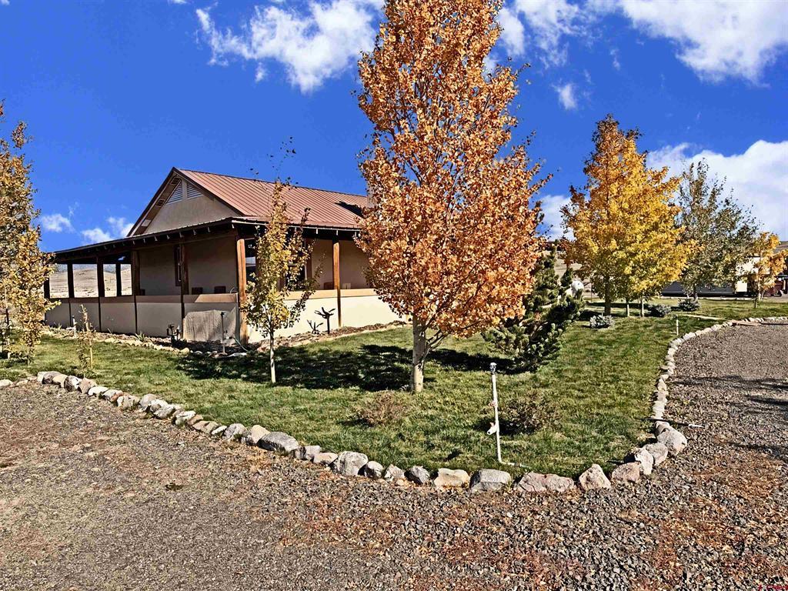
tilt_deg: -1.2
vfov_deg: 56.8
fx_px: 546
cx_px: 394
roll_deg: +2.7
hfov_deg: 71.6
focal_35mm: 24
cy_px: 296
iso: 80
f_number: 1.78
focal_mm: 6.76
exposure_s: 1/4405
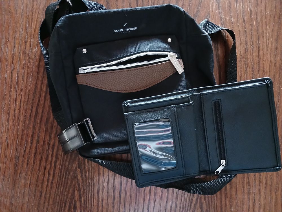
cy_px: 106
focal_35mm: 27
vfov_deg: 51.4
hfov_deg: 65.3
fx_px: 220
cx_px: 141
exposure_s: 1/10
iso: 1600
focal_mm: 4
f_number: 1.8
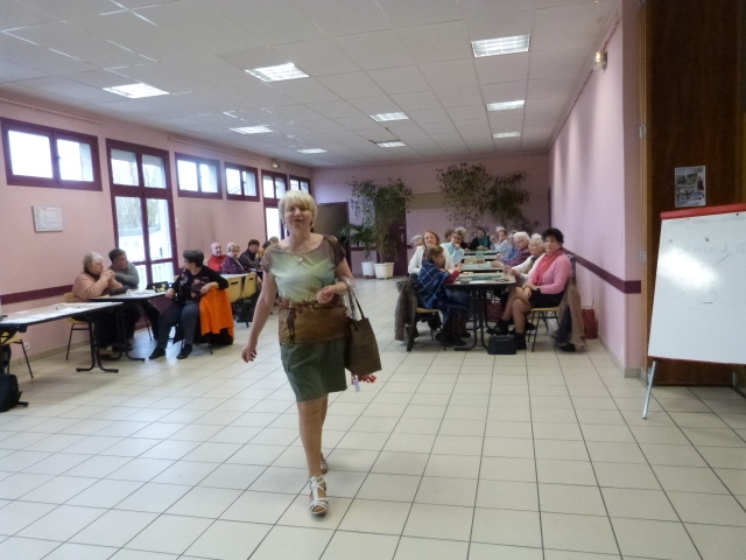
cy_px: 280
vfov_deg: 54.9
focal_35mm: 25
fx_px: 539
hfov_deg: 69.4
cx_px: 373
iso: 800
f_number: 2.8
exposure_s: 1/125
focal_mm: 4.5
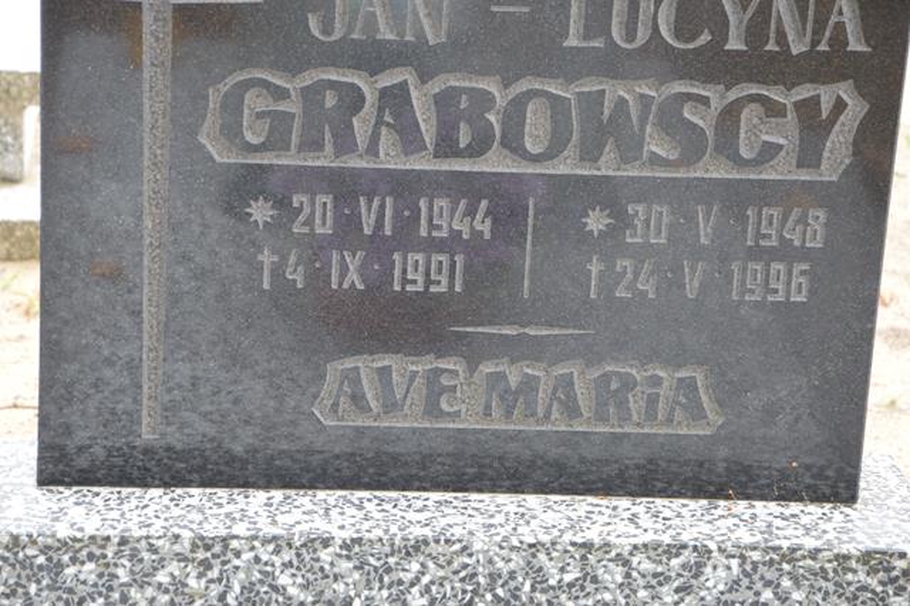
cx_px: 455
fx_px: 3411
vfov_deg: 10.1
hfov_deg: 15.2
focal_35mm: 135
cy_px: 303
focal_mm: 90
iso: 800
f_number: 5.6
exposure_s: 1/60
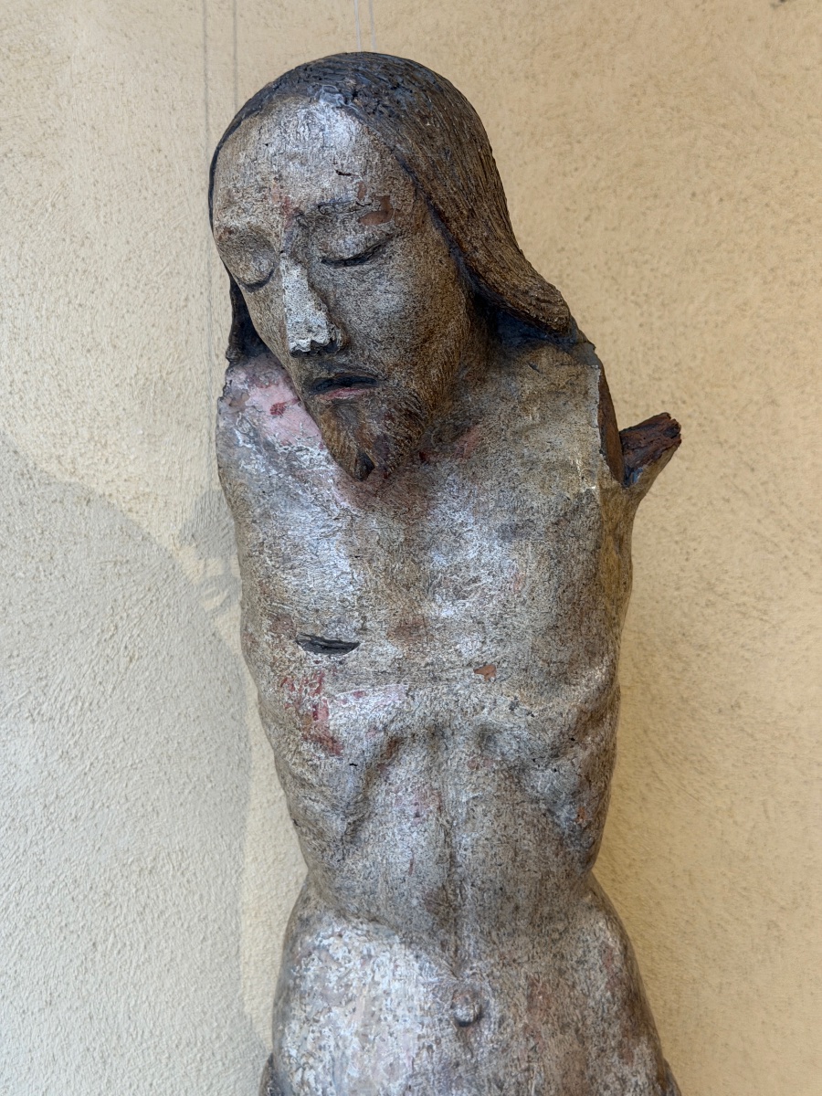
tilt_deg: +3.8
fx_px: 1520
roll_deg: +3.1
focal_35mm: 48
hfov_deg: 30.3
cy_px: 548
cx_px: 411
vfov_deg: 39.7
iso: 100
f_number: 1.78
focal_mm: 6.76
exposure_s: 1/50
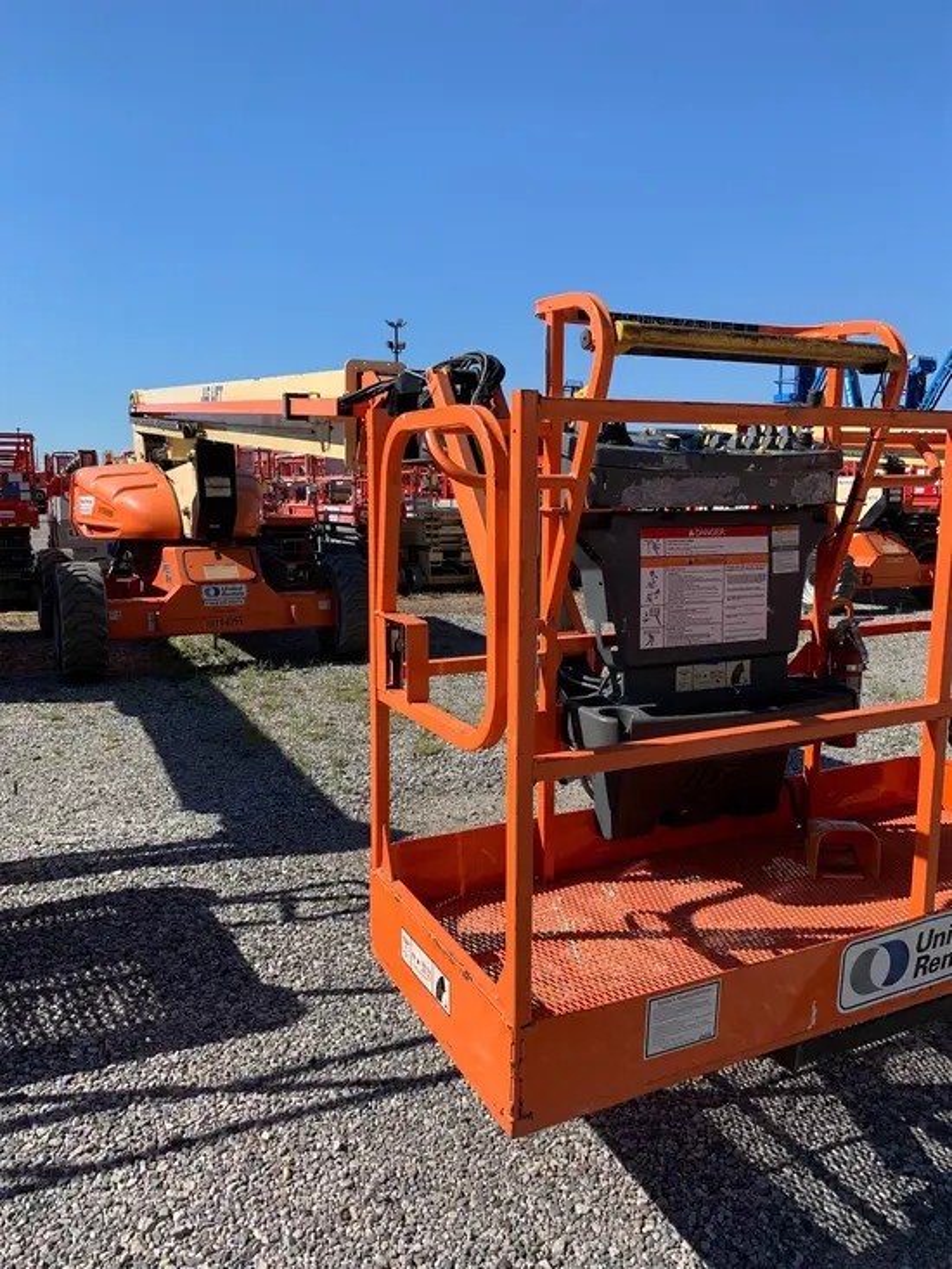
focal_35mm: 26
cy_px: 634
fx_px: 953
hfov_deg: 53.1
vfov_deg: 67.3
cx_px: 476
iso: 25
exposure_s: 1/1689
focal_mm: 4.25
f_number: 1.8
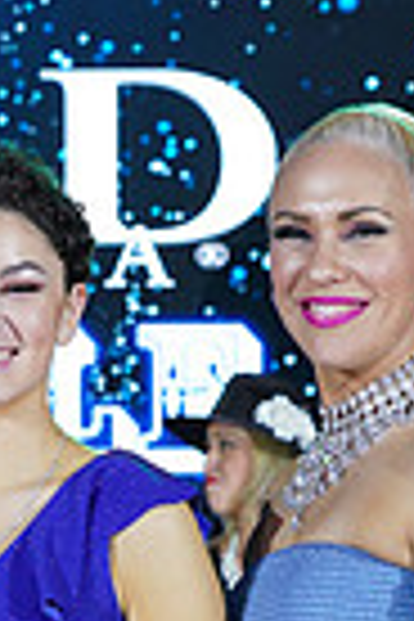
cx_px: -128
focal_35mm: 282
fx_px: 4864
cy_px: 891
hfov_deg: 4.9
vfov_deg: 7.2
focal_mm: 67
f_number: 5.6
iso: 1600
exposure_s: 1/200
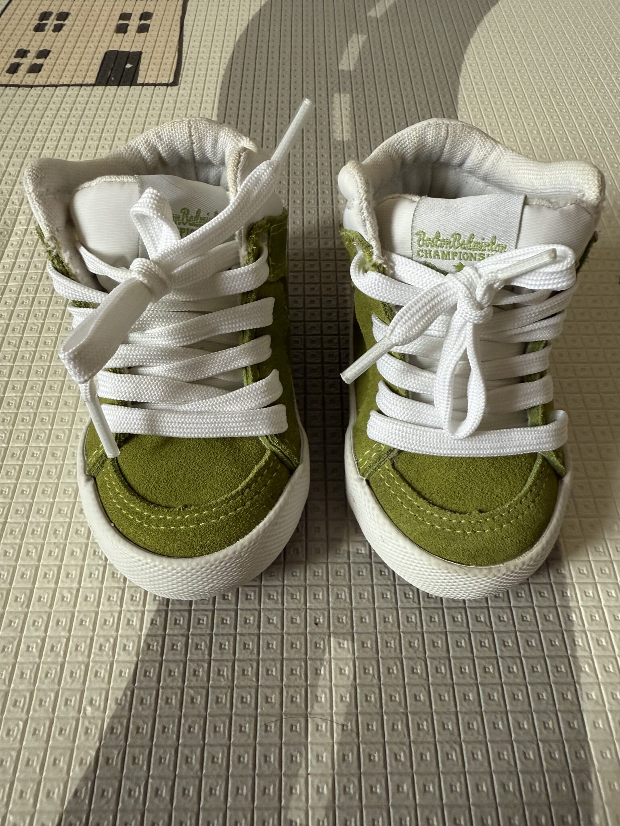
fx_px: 573
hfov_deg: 56.8
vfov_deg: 71.6
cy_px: 413
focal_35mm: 24
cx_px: 310
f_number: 2.2
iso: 320
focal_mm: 2.22
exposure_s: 1/86
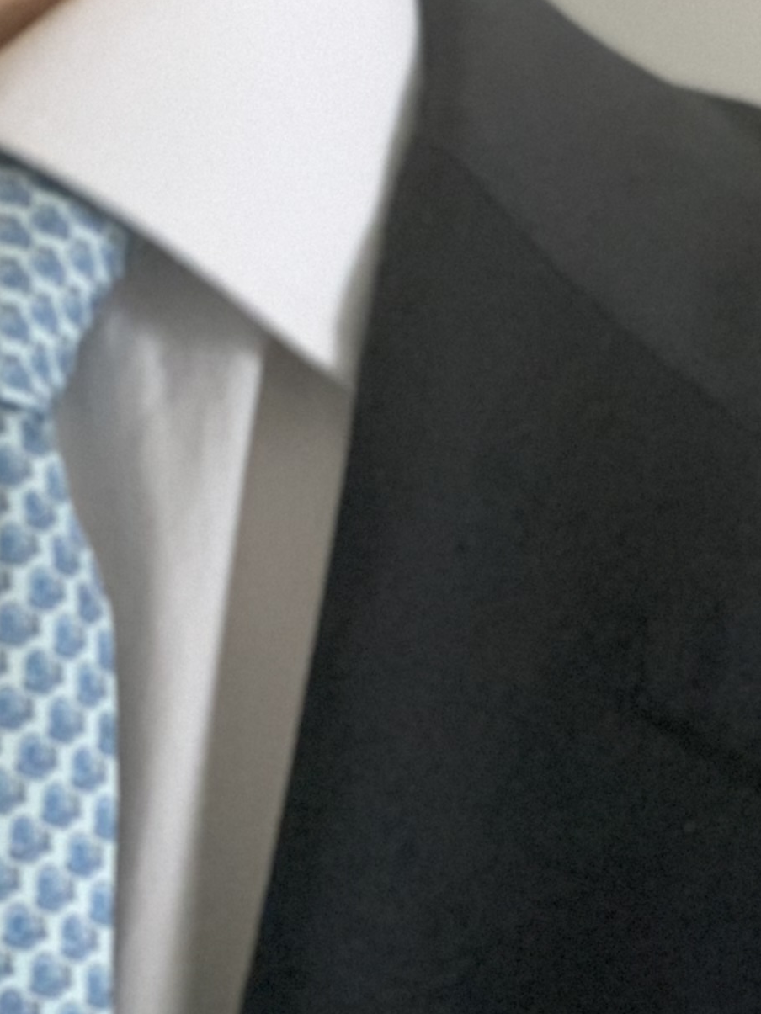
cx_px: -157
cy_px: -476
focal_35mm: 174
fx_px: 5099
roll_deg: -1.2
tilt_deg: +9.1
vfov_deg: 11.0
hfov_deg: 8.4
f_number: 2.4
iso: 500
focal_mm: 6
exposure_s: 1/31
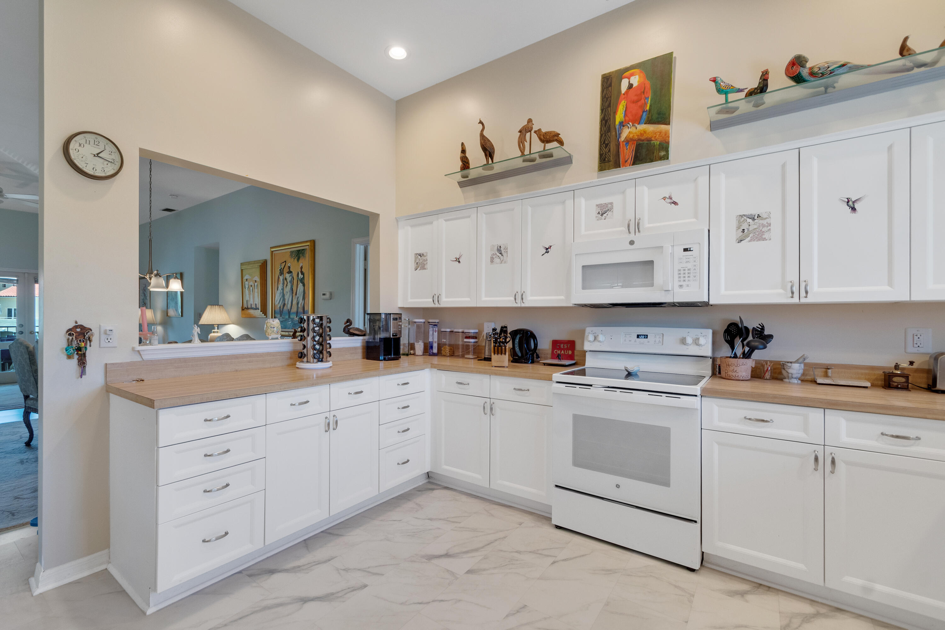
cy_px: 315
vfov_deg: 77.3
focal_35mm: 15
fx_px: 394
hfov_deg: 100.4
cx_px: 472
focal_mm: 10
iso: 320
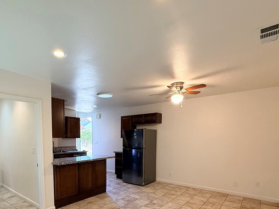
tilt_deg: -5.0
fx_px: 177
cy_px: 153
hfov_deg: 75.4
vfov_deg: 58.4
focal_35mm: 22
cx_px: 109
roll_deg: -0.4
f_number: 2.2
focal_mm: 2.22
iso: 200
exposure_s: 1/120
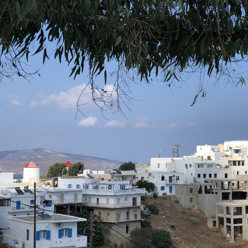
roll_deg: +0.8
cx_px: 182
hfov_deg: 22.9
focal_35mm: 75
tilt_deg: +6.0
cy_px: 102
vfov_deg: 23.0
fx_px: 608
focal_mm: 6
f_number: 2.4
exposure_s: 1/1372
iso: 16
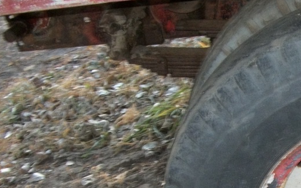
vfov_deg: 15.0
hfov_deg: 22.8
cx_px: 353
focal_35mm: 84
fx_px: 689
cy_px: 223
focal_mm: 5.7
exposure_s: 1/30
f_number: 2.9
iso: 160
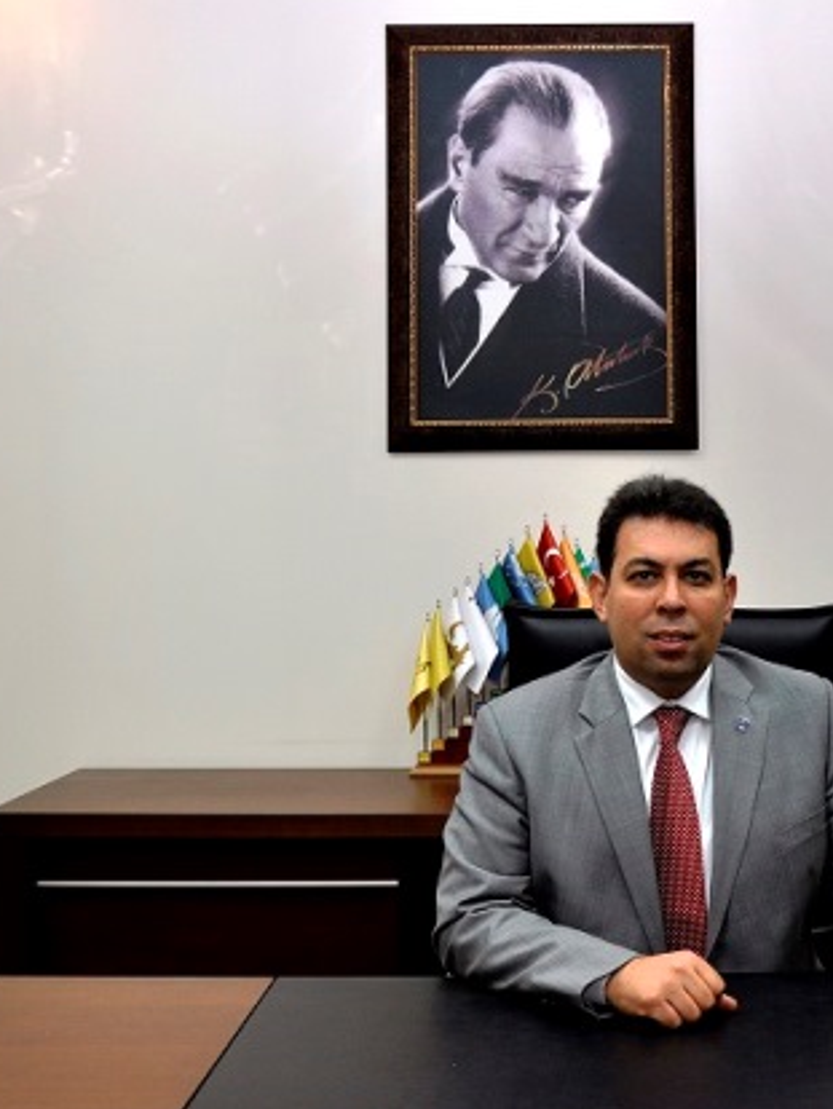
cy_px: 550
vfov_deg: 40.6
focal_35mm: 47
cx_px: 603
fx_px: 1498
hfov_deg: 30.7
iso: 200
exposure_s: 1/60
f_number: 4
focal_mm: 21
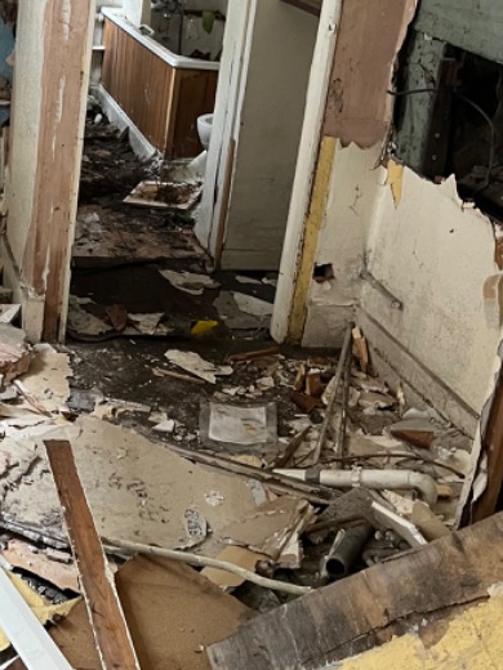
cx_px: -19
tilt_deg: -18.7
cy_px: 256
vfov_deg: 32.1
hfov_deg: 23.2
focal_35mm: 60
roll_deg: -3.3
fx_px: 1162
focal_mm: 5.1
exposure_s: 1/50
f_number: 1.6
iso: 250
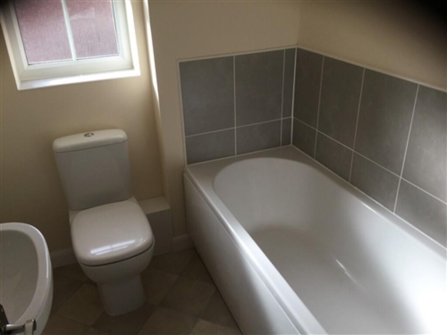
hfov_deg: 58.4
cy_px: 168
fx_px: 400
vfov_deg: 45.4
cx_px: 224
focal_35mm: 31
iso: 25
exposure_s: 1/171
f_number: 2.4
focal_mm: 3.3
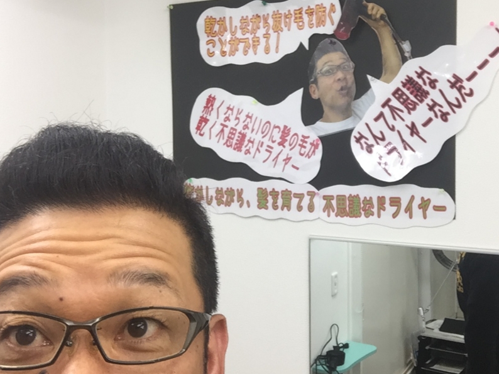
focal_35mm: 40
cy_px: 162
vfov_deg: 35.9
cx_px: 313
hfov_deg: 46.4
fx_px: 576
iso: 32
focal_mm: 2.65
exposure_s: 1/40
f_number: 2.2
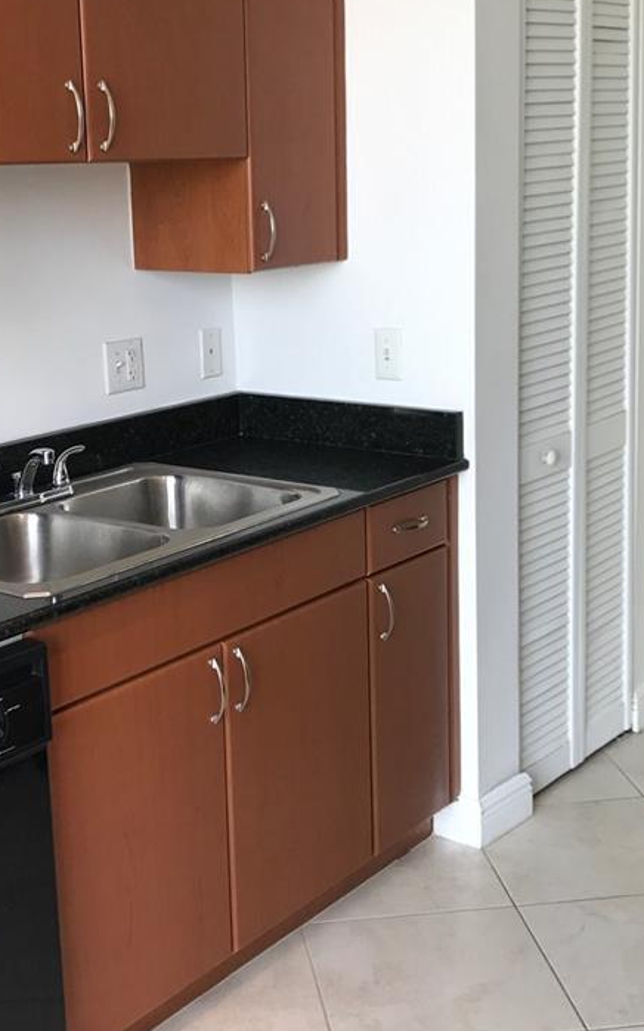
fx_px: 1433
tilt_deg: -11.4
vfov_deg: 39.5
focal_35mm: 51
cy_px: 464
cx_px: 244
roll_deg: +2.8
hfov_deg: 25.3
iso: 32
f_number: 1.8
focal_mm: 3.99
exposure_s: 1/120
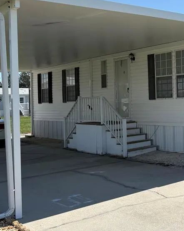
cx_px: 203
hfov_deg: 29.0
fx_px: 320
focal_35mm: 47
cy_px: 103
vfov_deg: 39.5
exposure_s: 1/3831
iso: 50
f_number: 1.6
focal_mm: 5.96
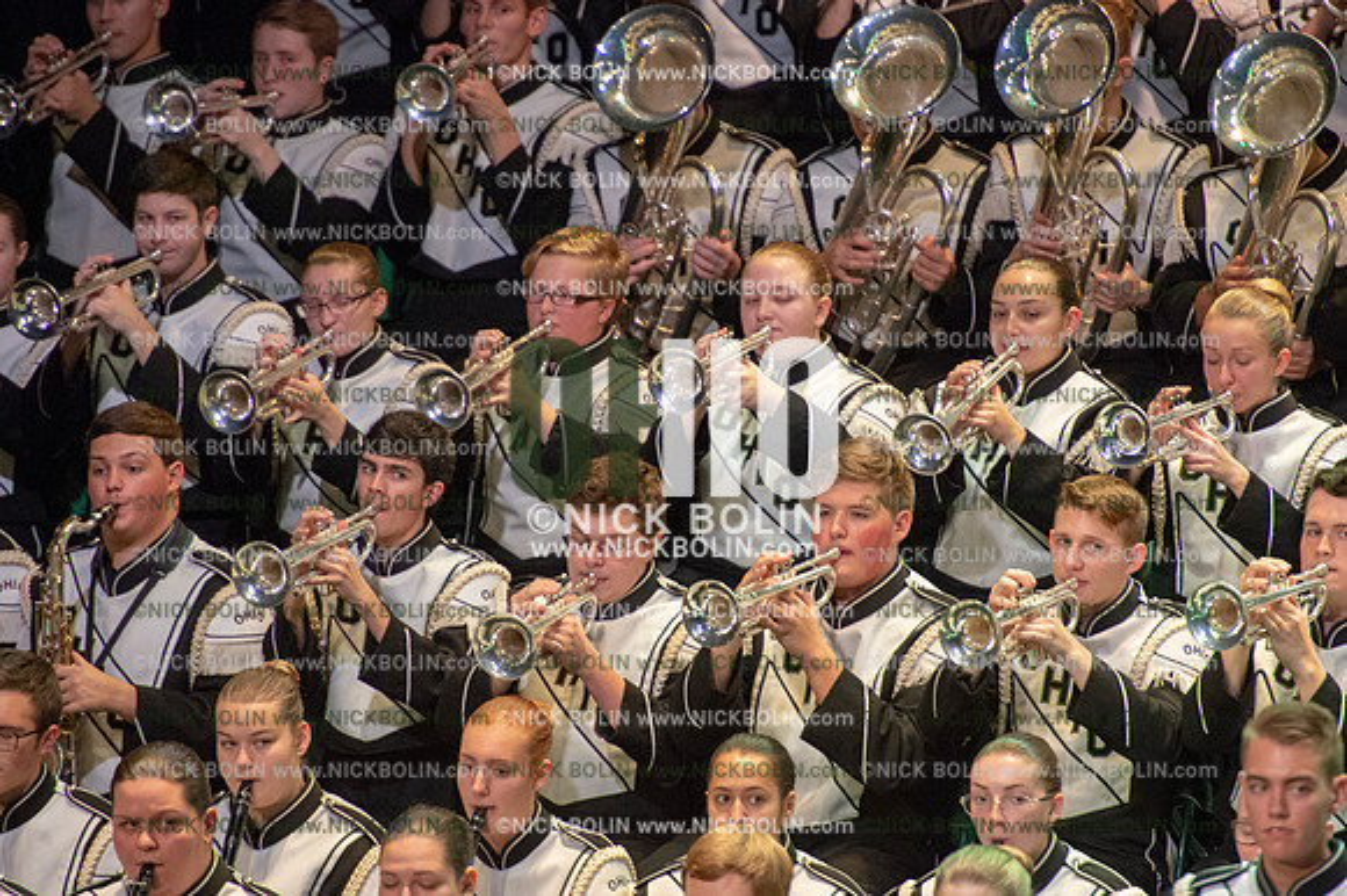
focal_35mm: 400
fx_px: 14958
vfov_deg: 3.4
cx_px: 674
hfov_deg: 5.2
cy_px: 448
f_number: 5.6
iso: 8000
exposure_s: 1/320
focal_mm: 400
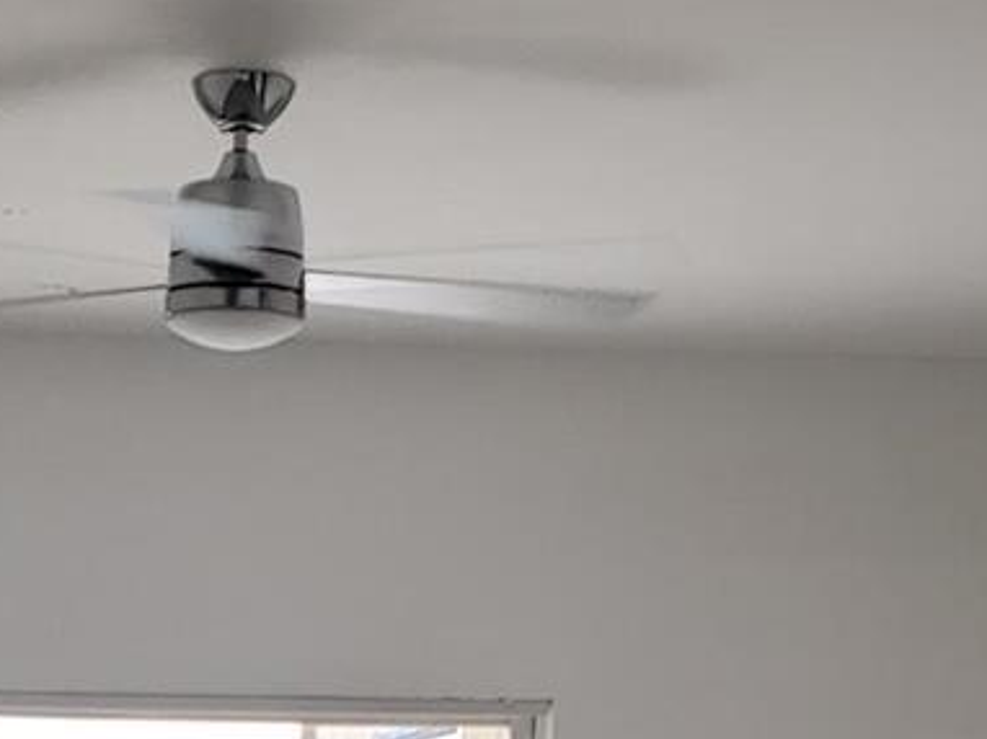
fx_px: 3106
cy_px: 1424
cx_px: 65
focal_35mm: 109
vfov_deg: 12.2
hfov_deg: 17.7
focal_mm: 4.3
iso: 80
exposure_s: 1/120
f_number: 2.4
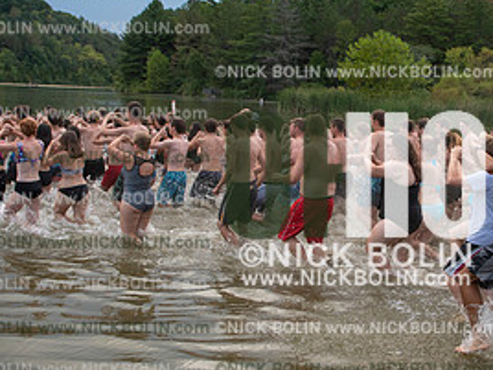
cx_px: 355
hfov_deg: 37.5
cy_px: 200
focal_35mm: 50
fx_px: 712
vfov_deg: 29.1
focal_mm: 24
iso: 160
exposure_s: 1/800
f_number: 3.2
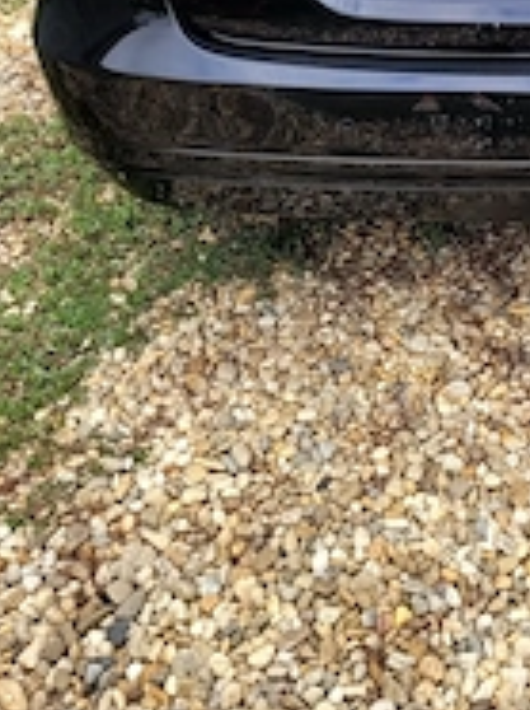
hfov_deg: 25.1
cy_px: 69
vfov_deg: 32.6
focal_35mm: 56
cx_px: 499
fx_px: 1146
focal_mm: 5.4
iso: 40
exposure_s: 1/690
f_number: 1.8
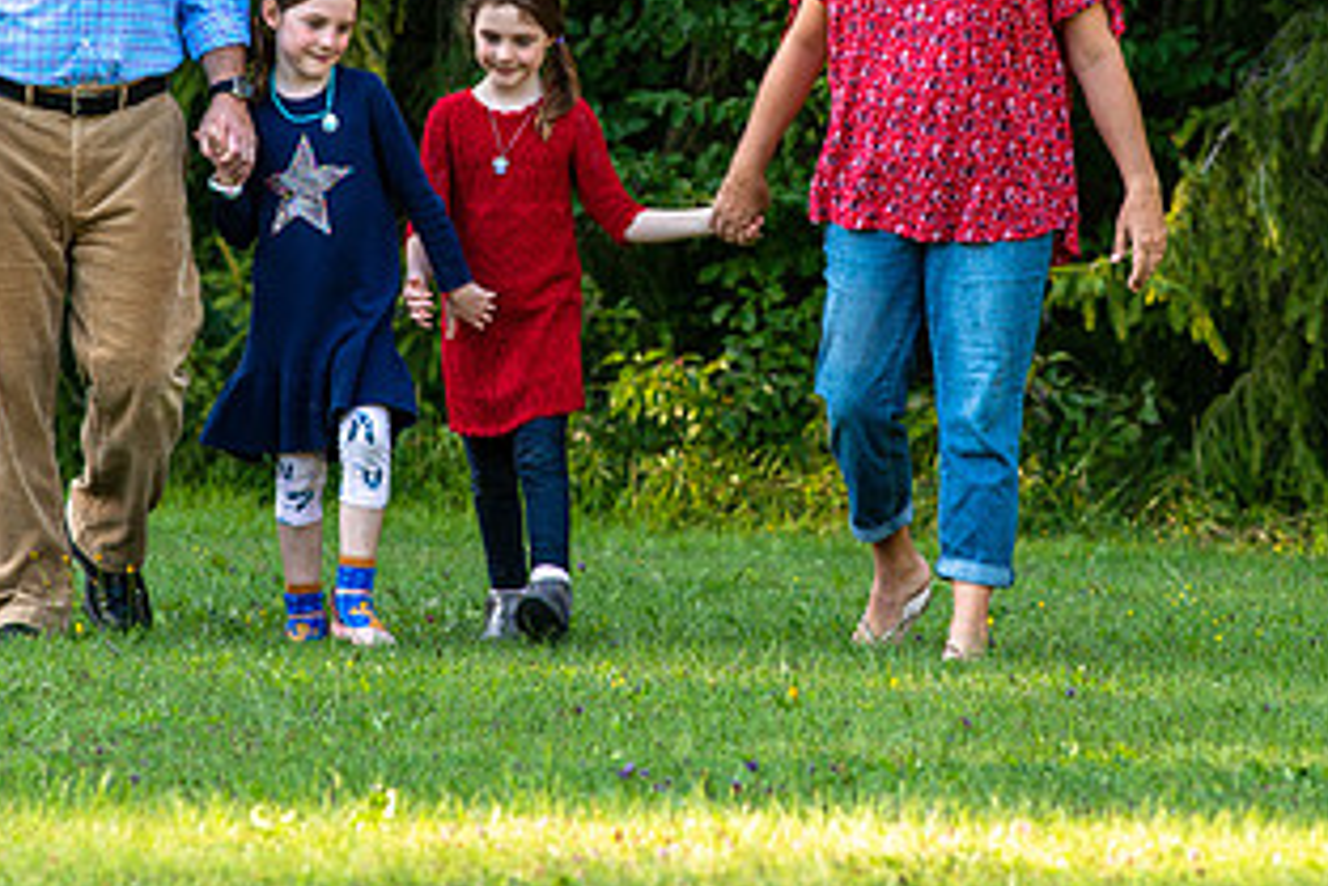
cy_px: 120
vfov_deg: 4.5
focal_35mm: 303
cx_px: 629
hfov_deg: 6.8
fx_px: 11182
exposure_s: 1/125
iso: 200
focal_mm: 155
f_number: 5.6
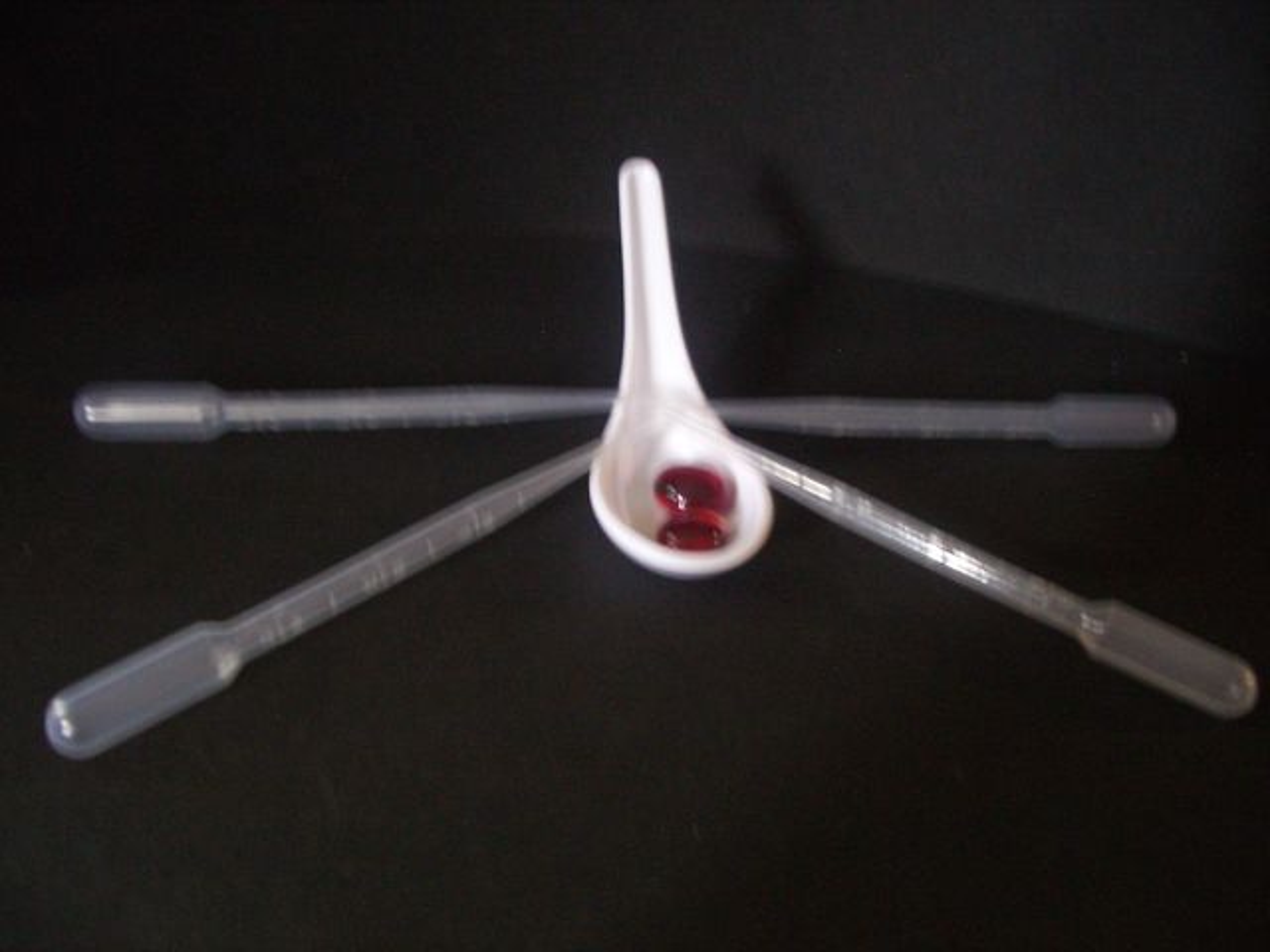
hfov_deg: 52.6
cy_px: 476
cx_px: 635
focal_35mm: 35
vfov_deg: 40.7
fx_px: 1284
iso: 200
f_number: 2.6
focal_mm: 5.8
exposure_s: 1/4
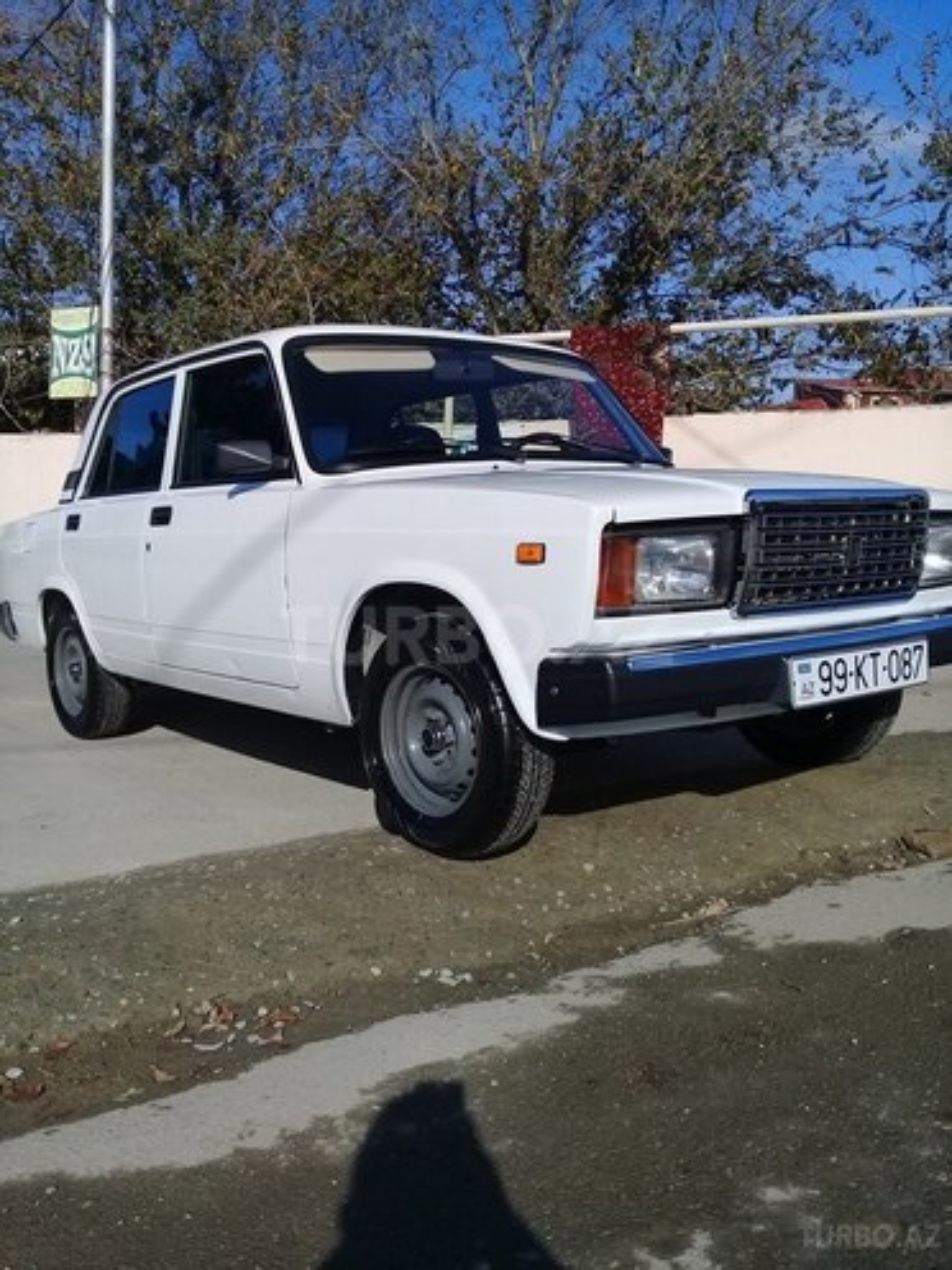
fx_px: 1137
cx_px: 476
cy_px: 635
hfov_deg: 45.4
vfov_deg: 58.4
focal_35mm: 31
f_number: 2.2
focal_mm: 3.3
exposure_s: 1/2242
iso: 50
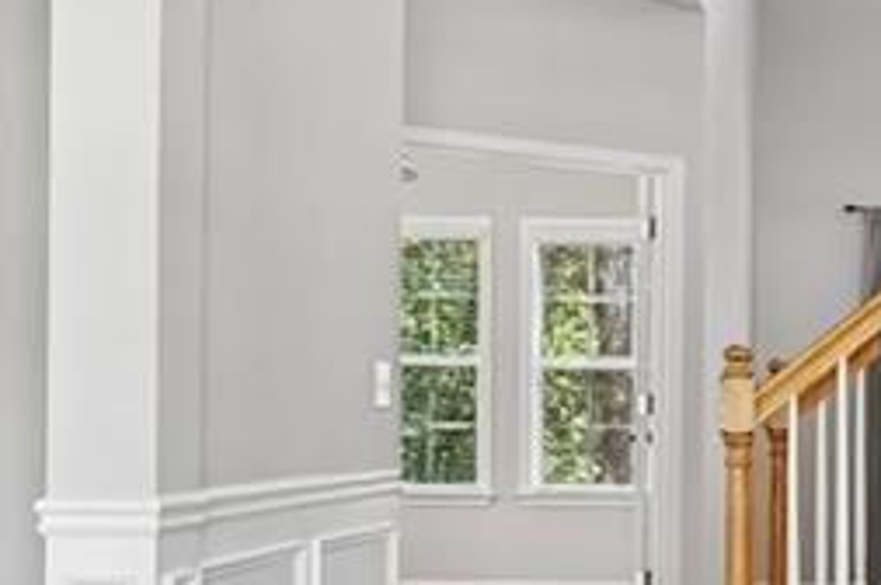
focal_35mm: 77
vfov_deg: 17.6
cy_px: 388
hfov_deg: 24.9
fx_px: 1882
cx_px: 919
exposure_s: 1/13
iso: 800
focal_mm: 19
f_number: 8
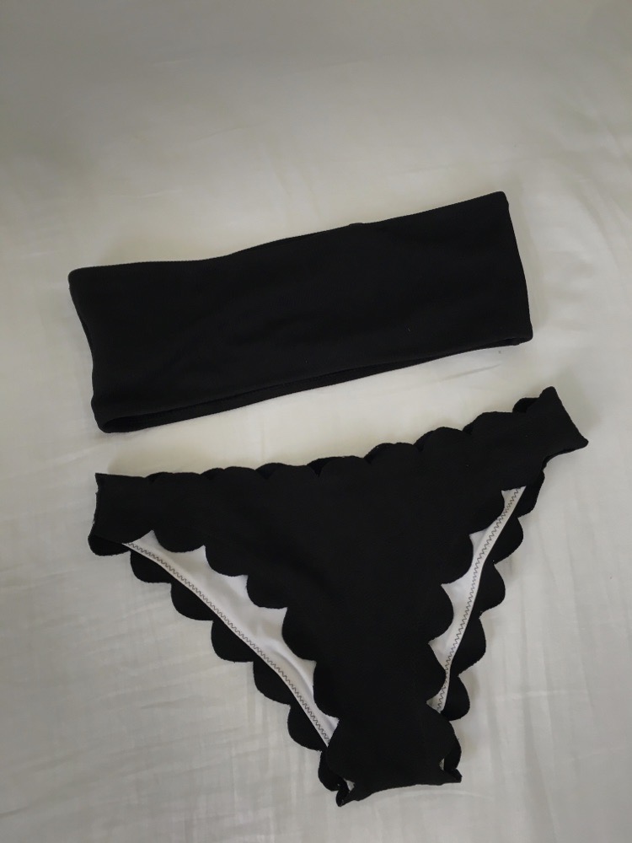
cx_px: 316
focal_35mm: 29
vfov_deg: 61.7
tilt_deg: -77.1
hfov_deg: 48.2
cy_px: 422
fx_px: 706
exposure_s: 1/33
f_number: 2.2
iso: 25
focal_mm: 4.15
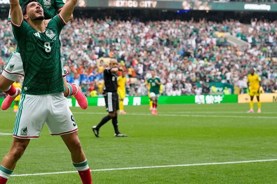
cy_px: 58
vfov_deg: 11.1
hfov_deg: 16.5
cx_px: 56
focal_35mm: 123
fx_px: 946
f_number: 3.5
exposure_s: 1/1600
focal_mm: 70
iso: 1000
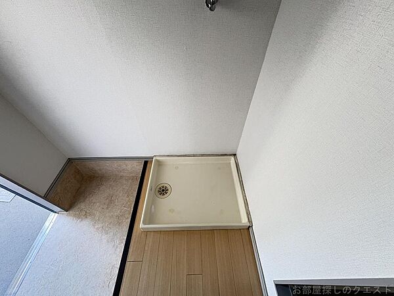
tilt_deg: -50.4
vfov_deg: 85.7
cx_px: 197
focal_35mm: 14
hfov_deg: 102.1
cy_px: 148
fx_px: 159
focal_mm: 2.22
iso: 500
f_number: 2.2
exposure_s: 1/60
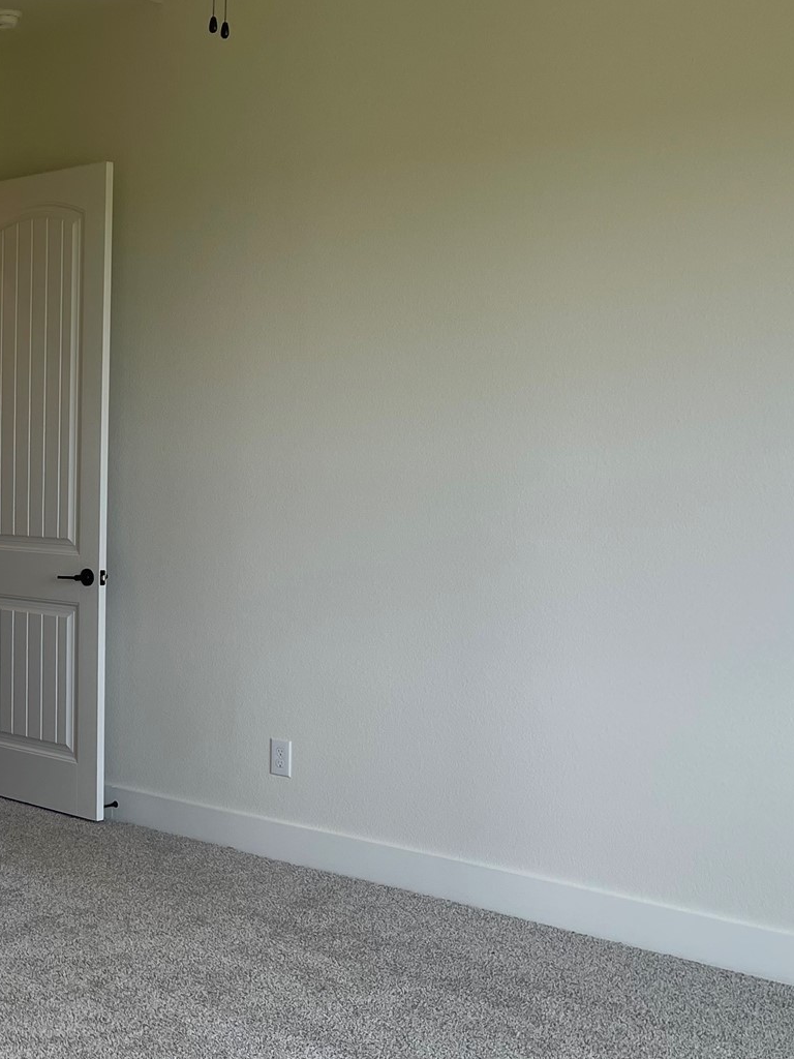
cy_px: 544
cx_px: -112
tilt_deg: -4.1
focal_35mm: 50
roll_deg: -1.0
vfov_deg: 38.2
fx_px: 1529
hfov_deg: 26.5
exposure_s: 1/234
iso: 32
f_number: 1.6
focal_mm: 5.1
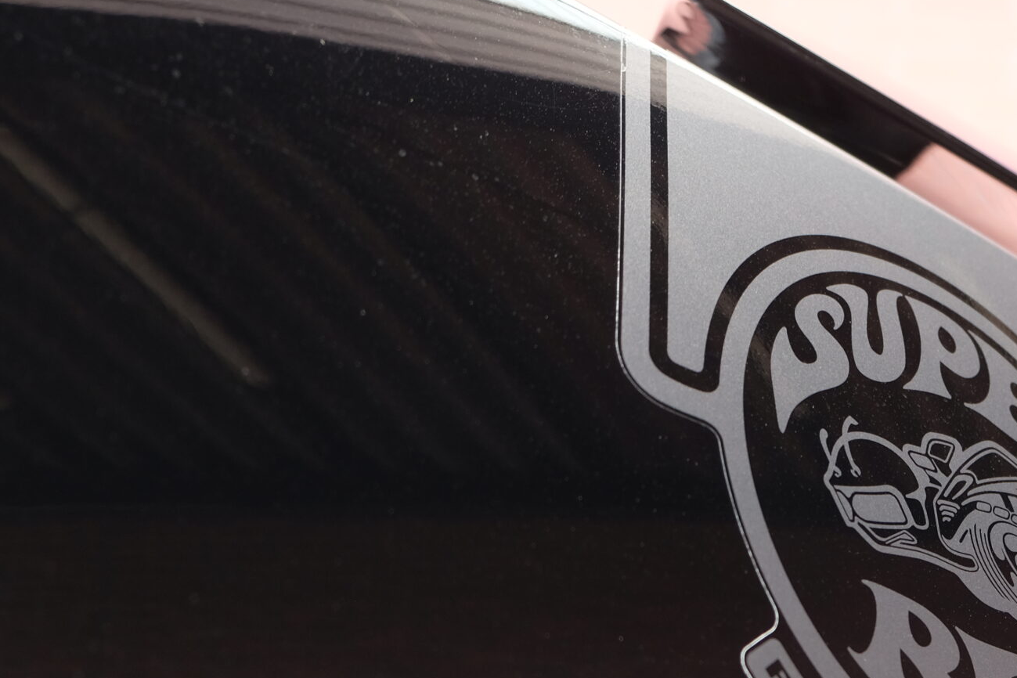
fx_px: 1949
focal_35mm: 69
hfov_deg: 27.9
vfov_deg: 19.5
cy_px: 575
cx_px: 951
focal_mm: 23.3
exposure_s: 1/150
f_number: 3.2
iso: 400
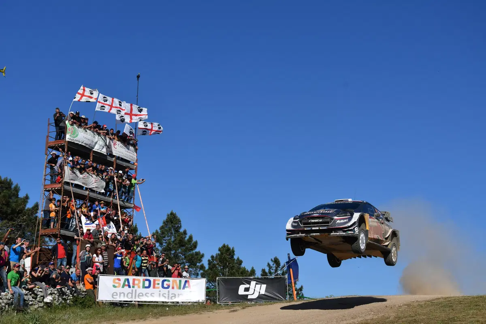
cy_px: 162
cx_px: 243
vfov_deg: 22.6
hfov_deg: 33.4
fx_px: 810
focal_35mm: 60
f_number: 9
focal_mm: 40
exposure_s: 1/2500
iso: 320
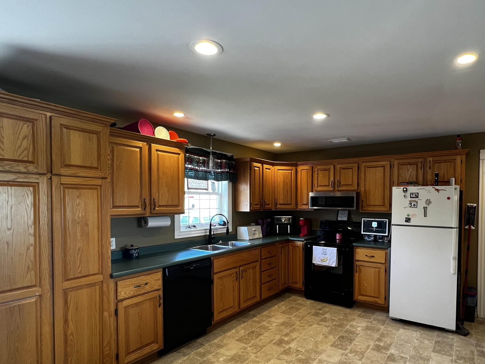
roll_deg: -0.2
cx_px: 278
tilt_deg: -2.8
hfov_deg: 84.1
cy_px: 211
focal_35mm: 19
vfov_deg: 68.2
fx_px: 266
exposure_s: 1/60
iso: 200
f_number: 1.8
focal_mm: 1.57
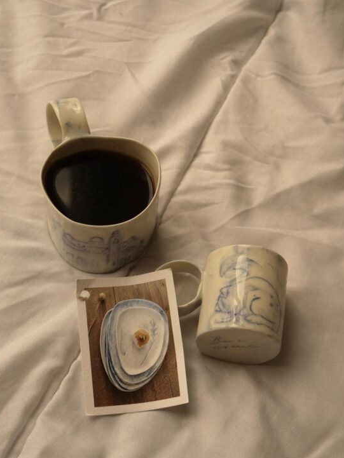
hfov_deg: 29.9
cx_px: 156
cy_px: 230
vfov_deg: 39.2
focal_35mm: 49
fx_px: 644
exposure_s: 1/640
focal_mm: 27
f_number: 5.6
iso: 1250
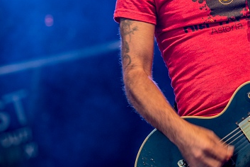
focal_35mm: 255
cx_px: 244
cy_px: 1
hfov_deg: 8.0
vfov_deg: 5.4
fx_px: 1772
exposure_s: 1/100
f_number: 2.8
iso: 250
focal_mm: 125
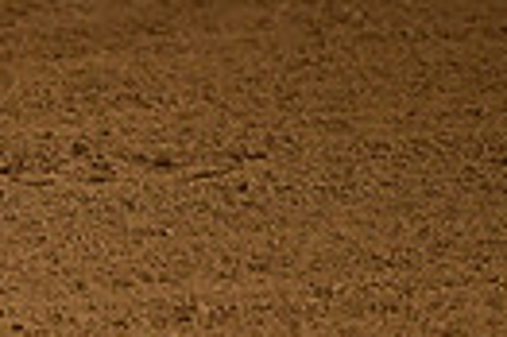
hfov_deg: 2.3
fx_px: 12462
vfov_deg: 1.5
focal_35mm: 886
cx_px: -522
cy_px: -343
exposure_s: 1/200
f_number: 4
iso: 2000
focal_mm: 200
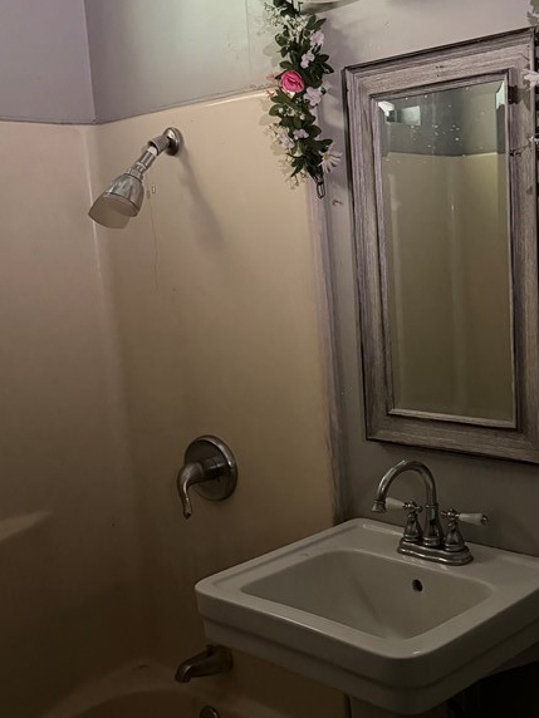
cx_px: 432
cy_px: 385
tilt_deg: -9.2
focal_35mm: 43
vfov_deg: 43.8
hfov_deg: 32.7
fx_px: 893
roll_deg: +3.1
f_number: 1.78
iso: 1250
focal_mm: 6.76
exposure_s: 1/30
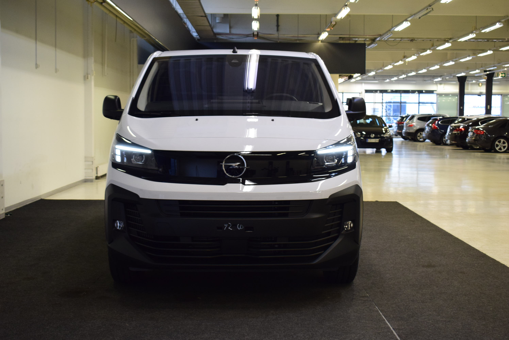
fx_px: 743
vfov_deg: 25.8
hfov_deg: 37.8
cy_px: 170
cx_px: 254
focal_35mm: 52
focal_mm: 35
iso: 1600
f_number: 5.6
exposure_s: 1/125
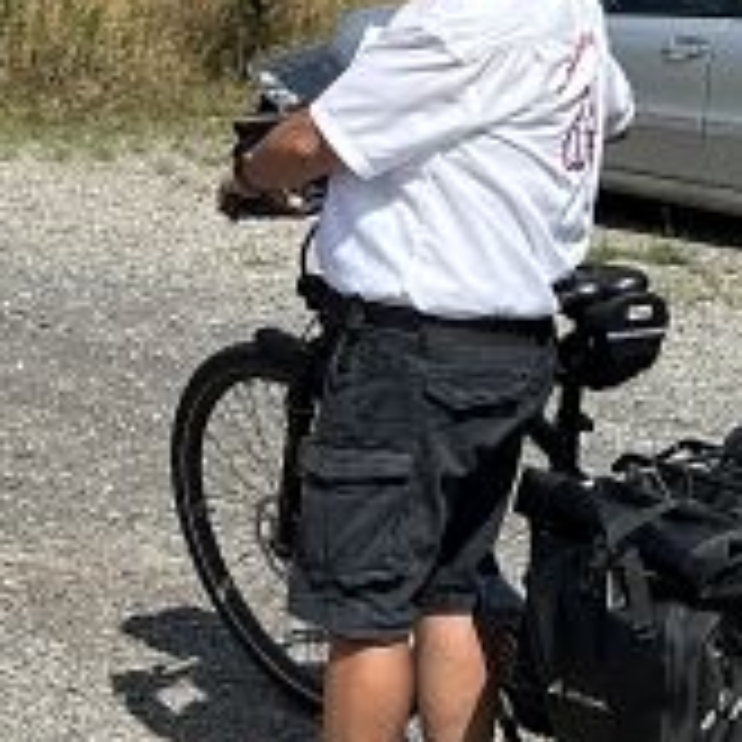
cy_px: 81
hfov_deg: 16.1
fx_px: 2498
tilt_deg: -7.9
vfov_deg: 16.7
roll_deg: -1.3
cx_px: -184
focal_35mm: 103
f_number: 1.78
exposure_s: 1/5525
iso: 80
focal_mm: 6.86
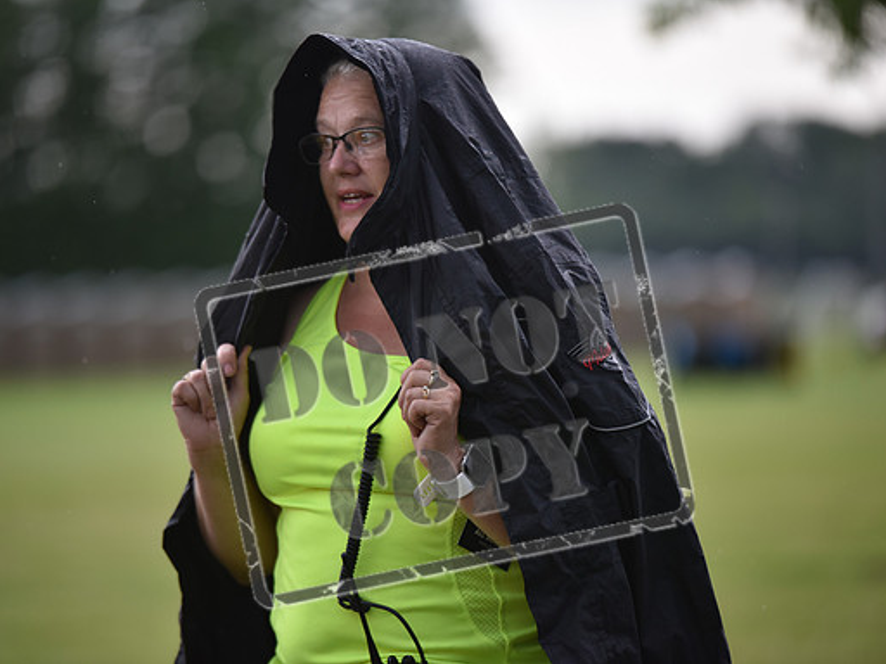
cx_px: 417
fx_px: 5580
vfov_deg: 6.8
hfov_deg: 9.1
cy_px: 331
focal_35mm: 218
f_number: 2.8
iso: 800
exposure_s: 1/1250
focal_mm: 200
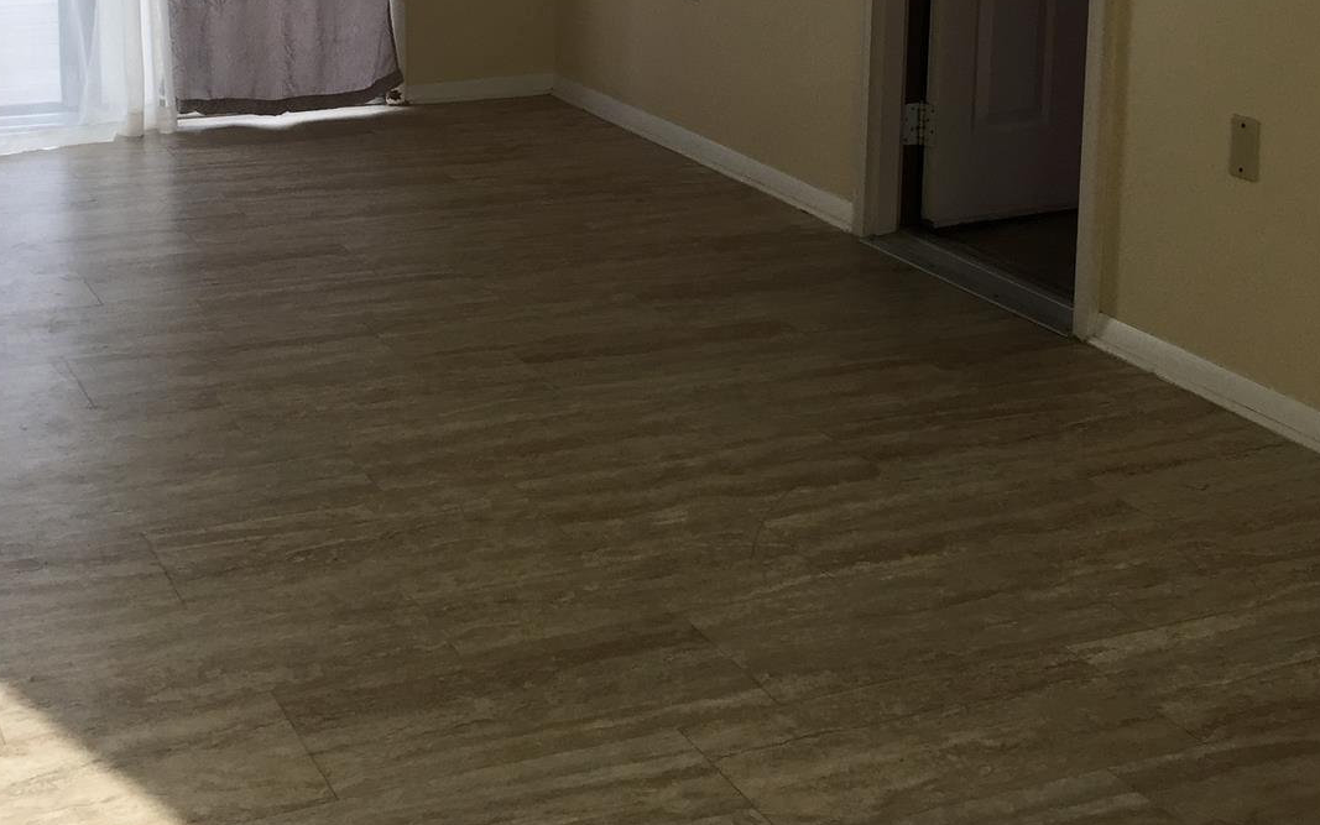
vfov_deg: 21.4
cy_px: 46
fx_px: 2123
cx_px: 642
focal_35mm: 59
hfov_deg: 34.5
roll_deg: -1.2
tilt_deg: -11.0
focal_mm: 4.15
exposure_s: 1/120
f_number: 2.2
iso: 50
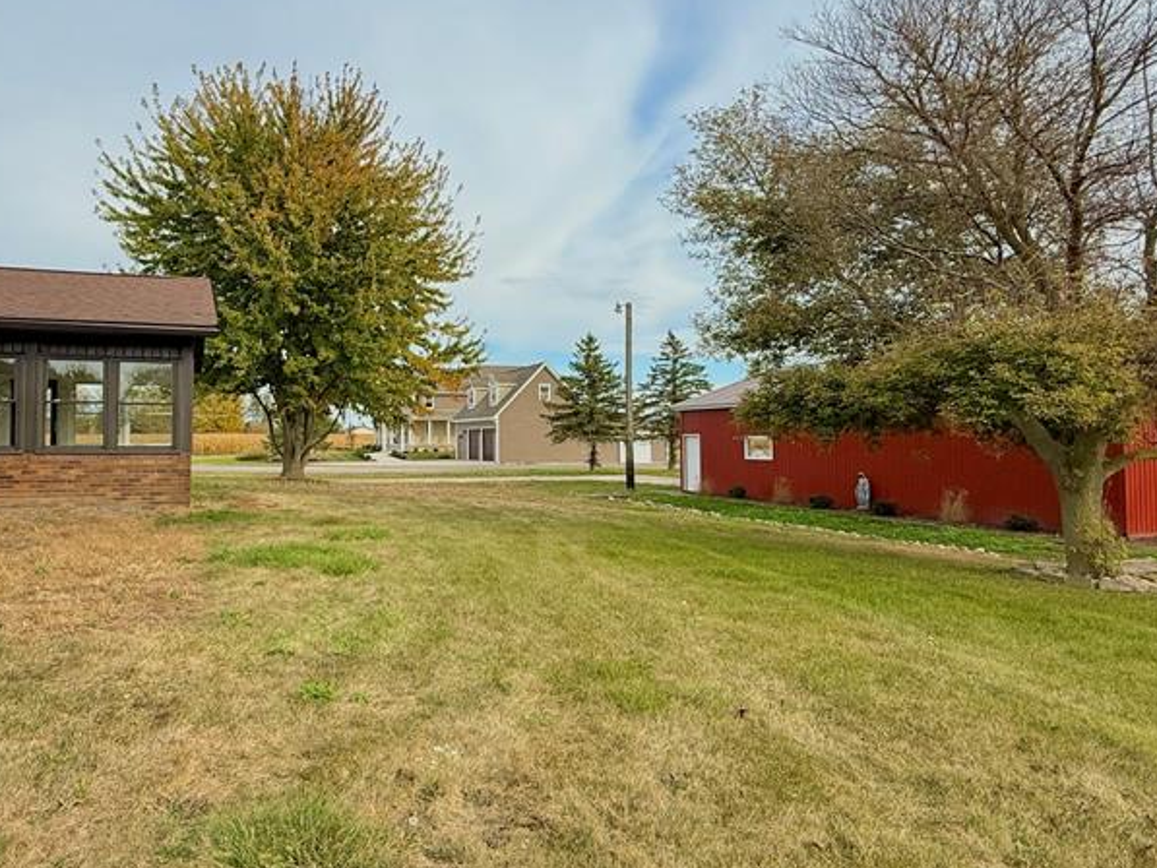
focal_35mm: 24
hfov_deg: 70.5
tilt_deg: +2.1
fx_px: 802
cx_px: 438
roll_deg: -0.1
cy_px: 413
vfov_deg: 56.8
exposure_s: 1/1125
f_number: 2.2
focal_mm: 2.22
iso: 50
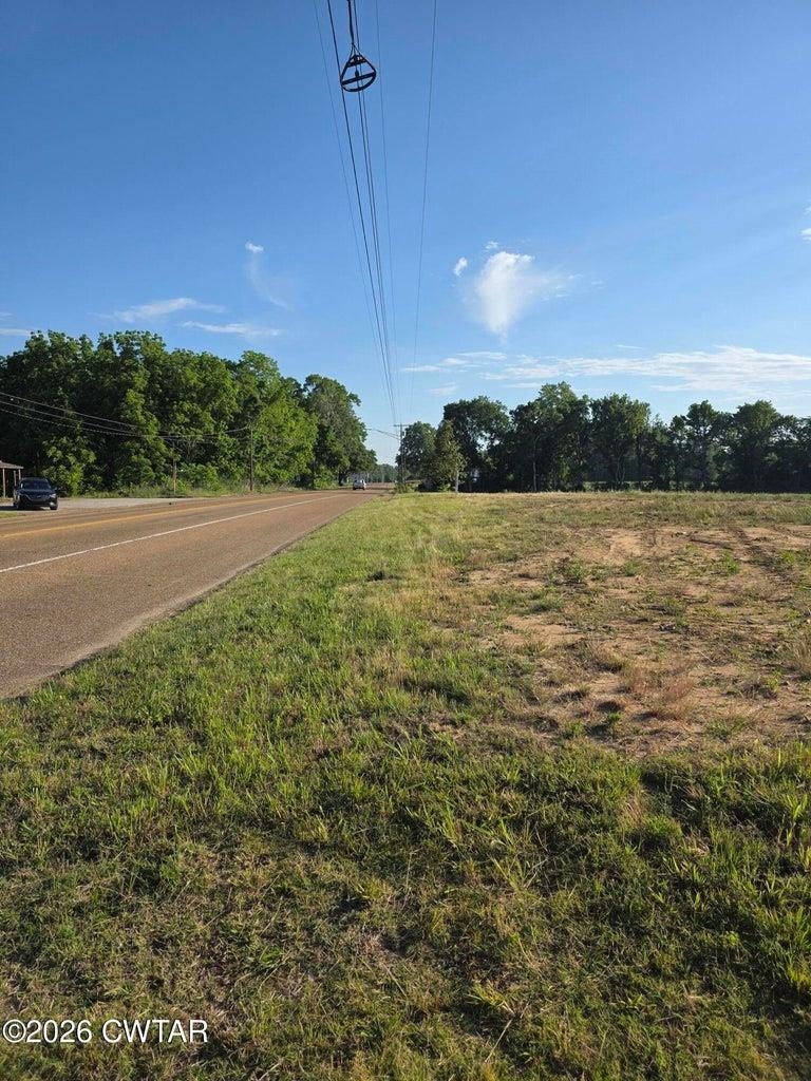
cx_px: 406
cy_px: 540
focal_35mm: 23
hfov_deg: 58.9
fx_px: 718
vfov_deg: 73.9
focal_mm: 6.3
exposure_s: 1/5296
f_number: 1.7
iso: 80
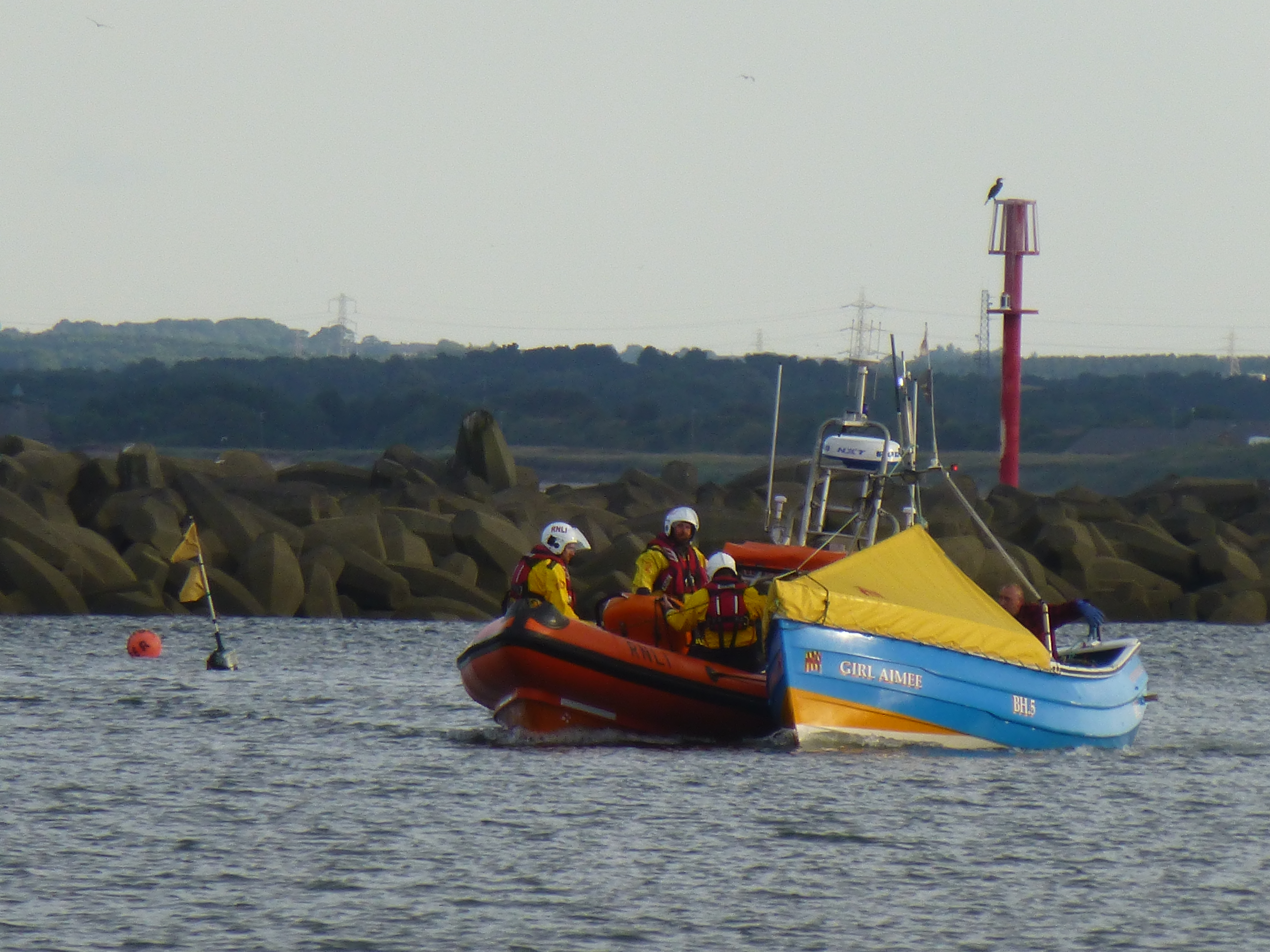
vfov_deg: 1.5
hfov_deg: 2.1
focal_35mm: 960
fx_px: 35221
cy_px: 476
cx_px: 635
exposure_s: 1/160
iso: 100
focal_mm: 86
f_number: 6.4
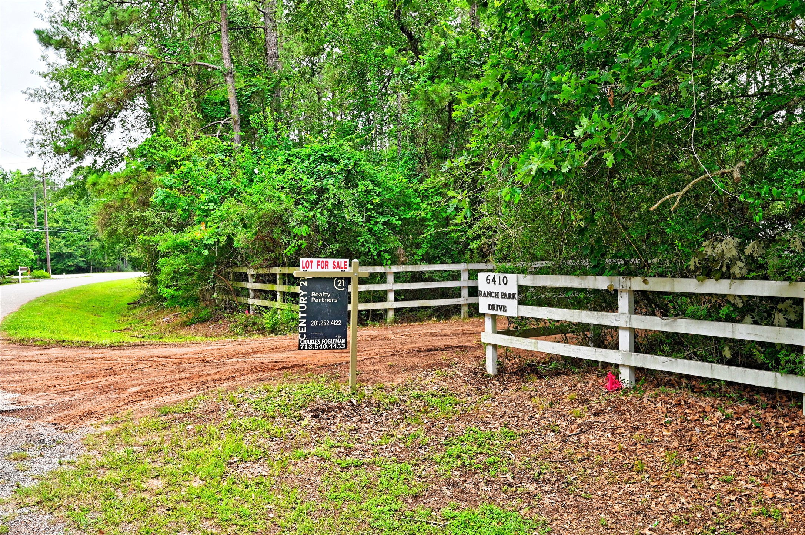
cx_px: 402
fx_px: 670
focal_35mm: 30
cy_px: 268
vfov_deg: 43.5
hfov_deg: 62.0
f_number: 8
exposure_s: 1/50
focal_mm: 30
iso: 400
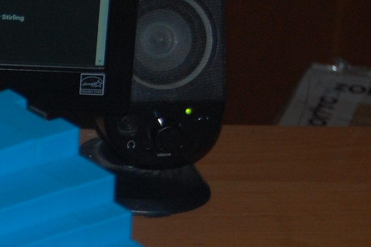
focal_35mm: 265
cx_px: -214
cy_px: 357
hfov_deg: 7.6
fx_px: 2725
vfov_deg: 5.1
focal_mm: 55
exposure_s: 1/60
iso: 400
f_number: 5.6
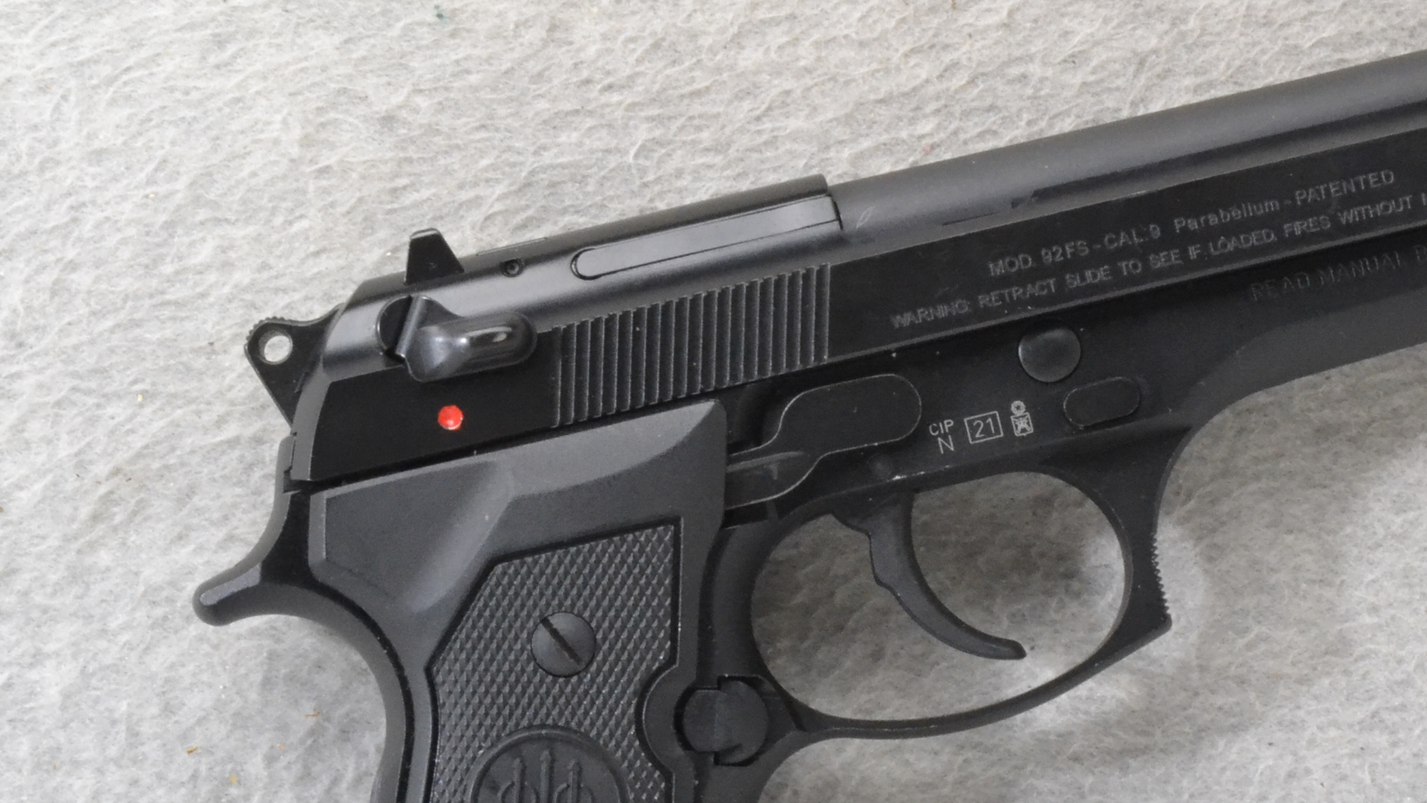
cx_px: 900
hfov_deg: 20.5
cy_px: 608
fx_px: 3935
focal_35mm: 104
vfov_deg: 11.6
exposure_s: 1/160
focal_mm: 38
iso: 3200
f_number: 20
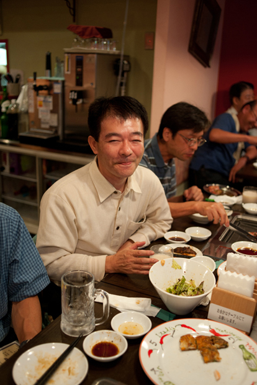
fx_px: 385
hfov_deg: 36.9
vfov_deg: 53.1
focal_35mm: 36
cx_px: 131
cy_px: 198
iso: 1100
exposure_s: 1/100
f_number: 2.8
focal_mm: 35
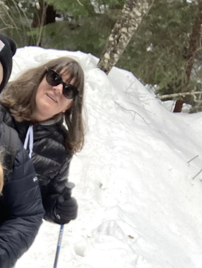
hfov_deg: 17.2
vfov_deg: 21.1
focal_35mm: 84
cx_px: 5
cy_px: 350
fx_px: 653
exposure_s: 1/121
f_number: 2.2
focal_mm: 2.87
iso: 64
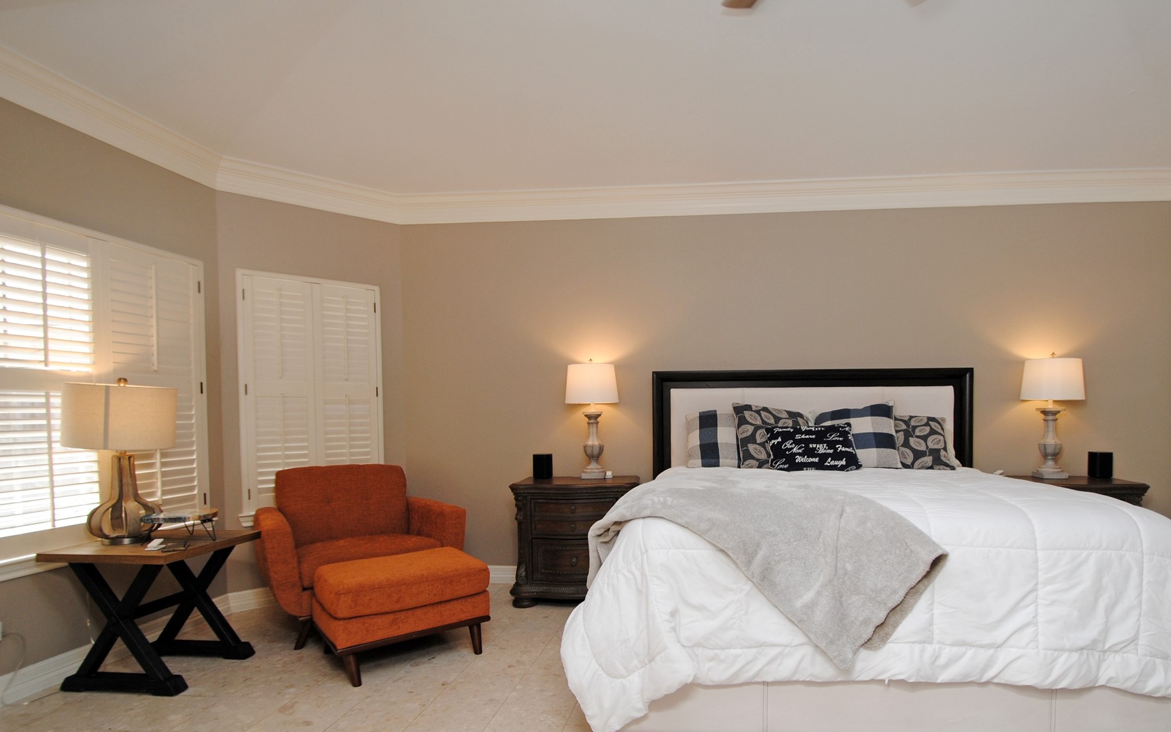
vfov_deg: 64.6
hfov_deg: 90.5
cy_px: 429
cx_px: 670
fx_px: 574
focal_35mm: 18
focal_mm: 10
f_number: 4
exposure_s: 1/60
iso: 200
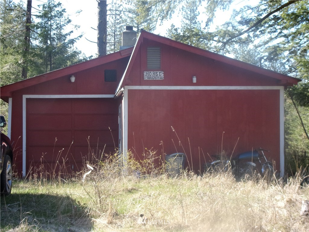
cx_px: 154
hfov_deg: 25.7
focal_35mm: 76
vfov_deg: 19.4
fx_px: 678
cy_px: 116
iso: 80
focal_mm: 13.6
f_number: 4.7
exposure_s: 1/140
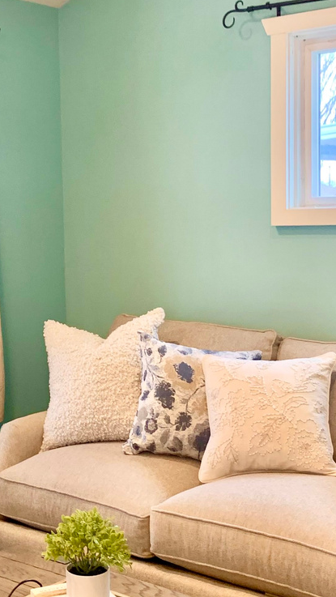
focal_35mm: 59
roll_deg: +1.7
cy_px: 288
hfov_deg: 20.3
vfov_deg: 35.4
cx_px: 92
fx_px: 934
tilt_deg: -3.8
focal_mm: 4.25
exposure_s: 1/60
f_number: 1.8
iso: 160
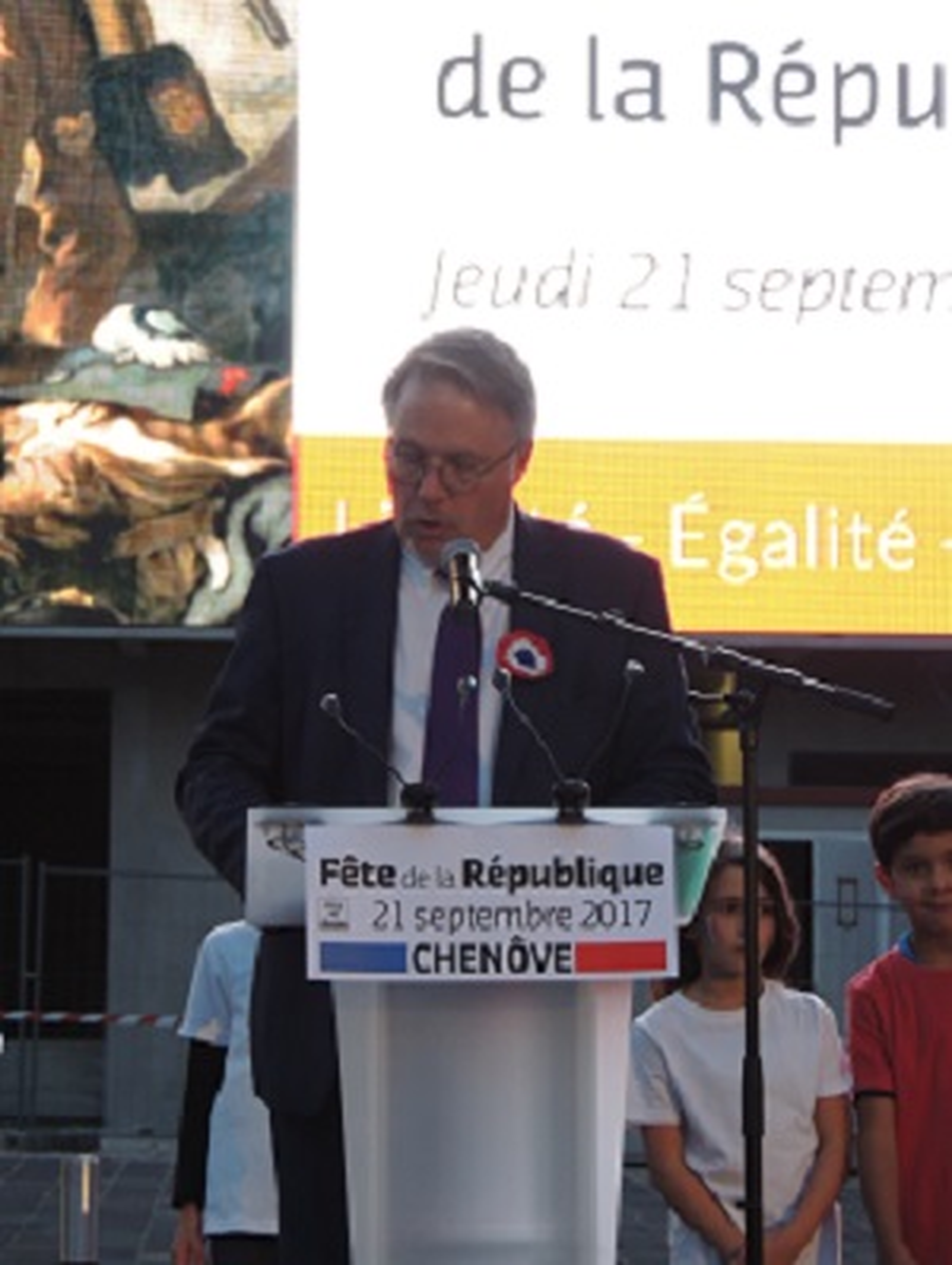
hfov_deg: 14.1
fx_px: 3844
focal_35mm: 105
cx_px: 476
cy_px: 632
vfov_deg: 18.7
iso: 400
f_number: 4.2
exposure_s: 1/100
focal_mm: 18.7
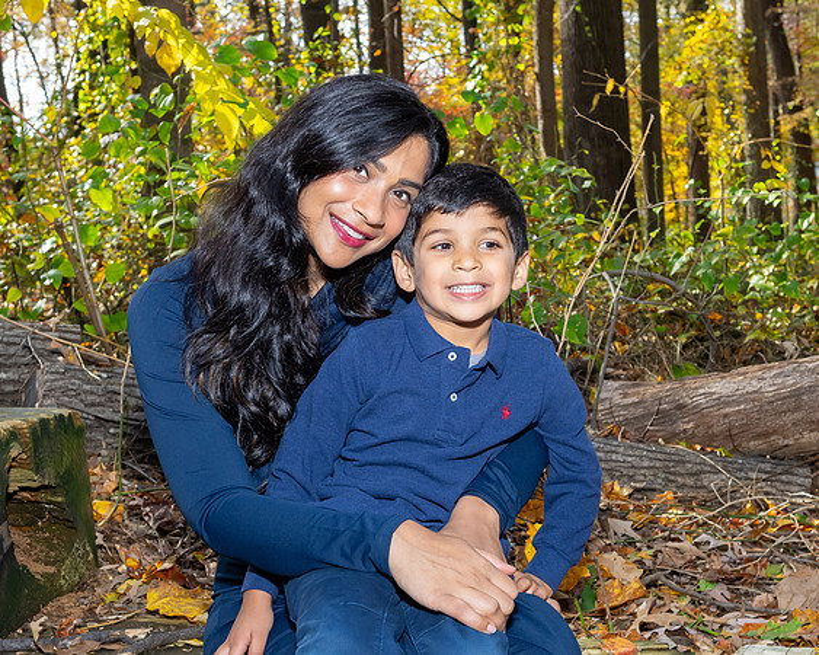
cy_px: 318
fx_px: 1347
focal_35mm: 56
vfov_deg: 27.3
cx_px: 468
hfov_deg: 33.8
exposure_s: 1/250
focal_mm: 32
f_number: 7.1
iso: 800
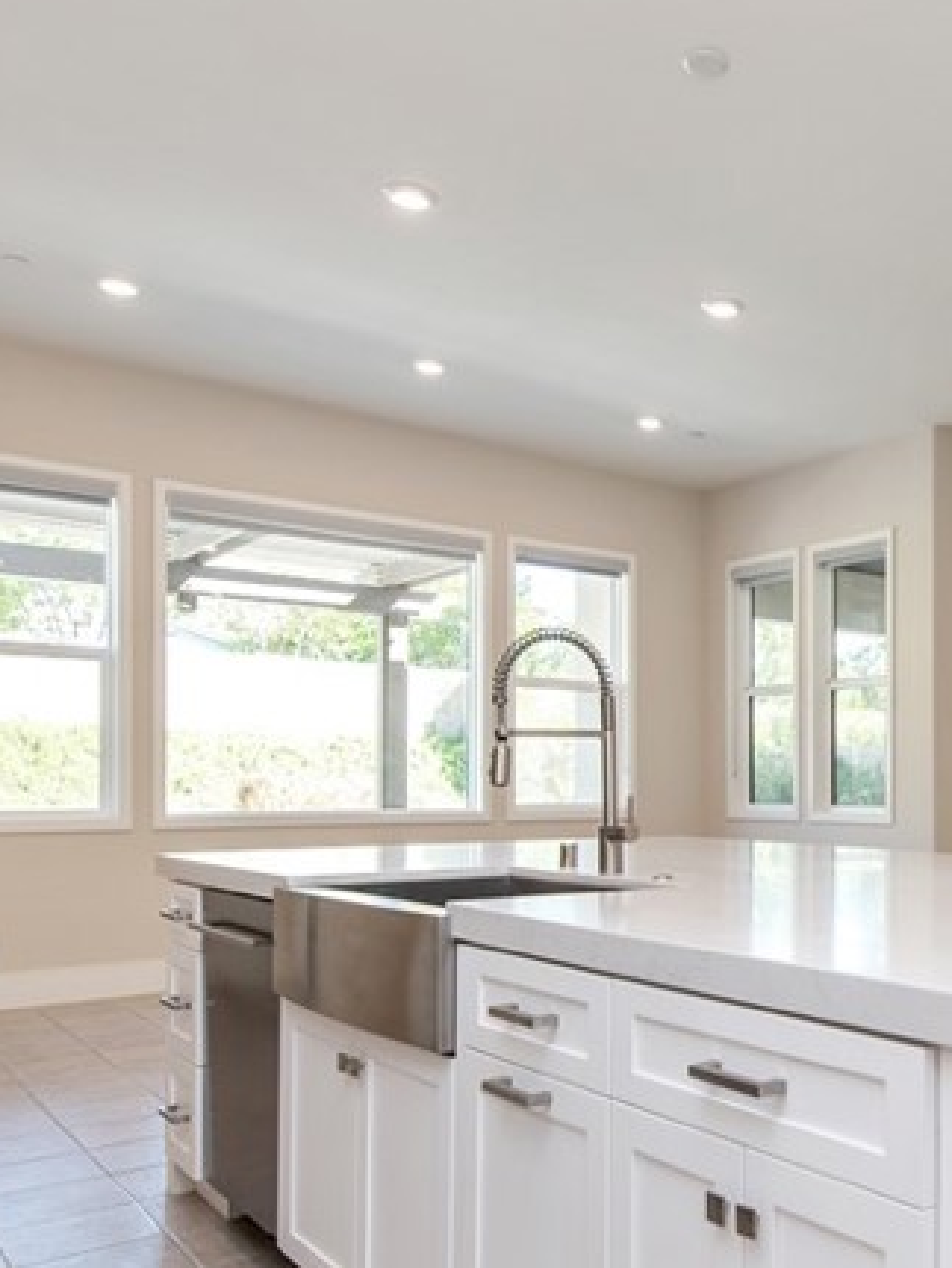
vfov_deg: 56.3
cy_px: 771
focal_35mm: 32
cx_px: 914
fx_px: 1172
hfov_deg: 39.8
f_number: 4.5
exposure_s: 1/80
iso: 200
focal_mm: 14
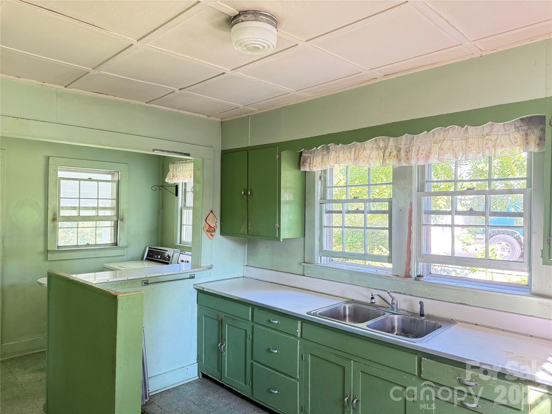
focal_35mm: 24
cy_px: 207
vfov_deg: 56.8
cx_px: 276
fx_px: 383
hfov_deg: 71.6
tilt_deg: -0.1
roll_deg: -1.4
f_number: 1.78
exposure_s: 1/60
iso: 250
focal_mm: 6.76
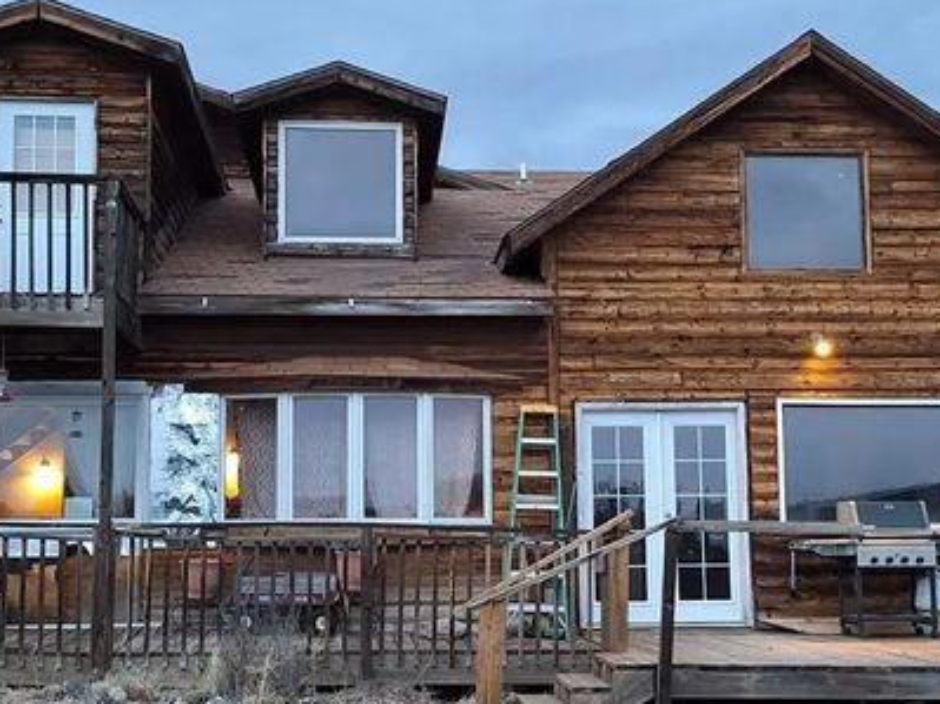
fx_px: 1602
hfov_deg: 32.7
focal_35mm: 59
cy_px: 370
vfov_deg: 24.8
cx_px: 481
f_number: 1.8
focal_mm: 5.54
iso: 200
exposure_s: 1/40
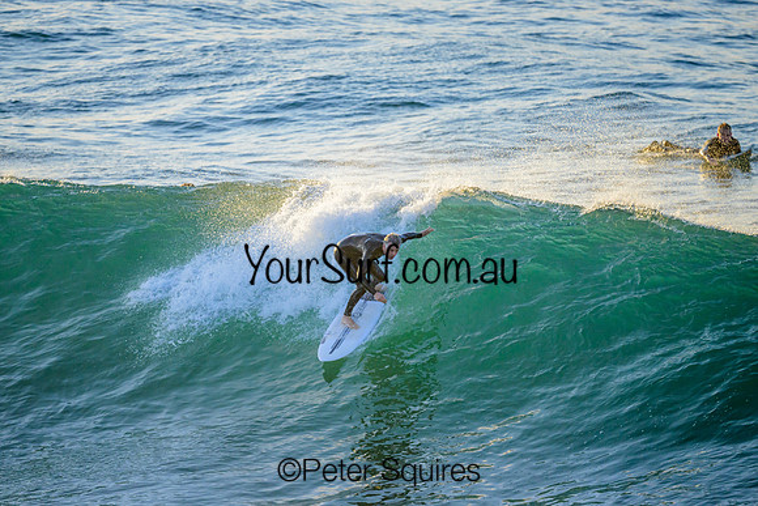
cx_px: 379
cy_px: 253
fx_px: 16848
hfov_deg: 2.6
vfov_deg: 1.7
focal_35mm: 800
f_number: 6.3
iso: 1100
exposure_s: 1/2000
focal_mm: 800
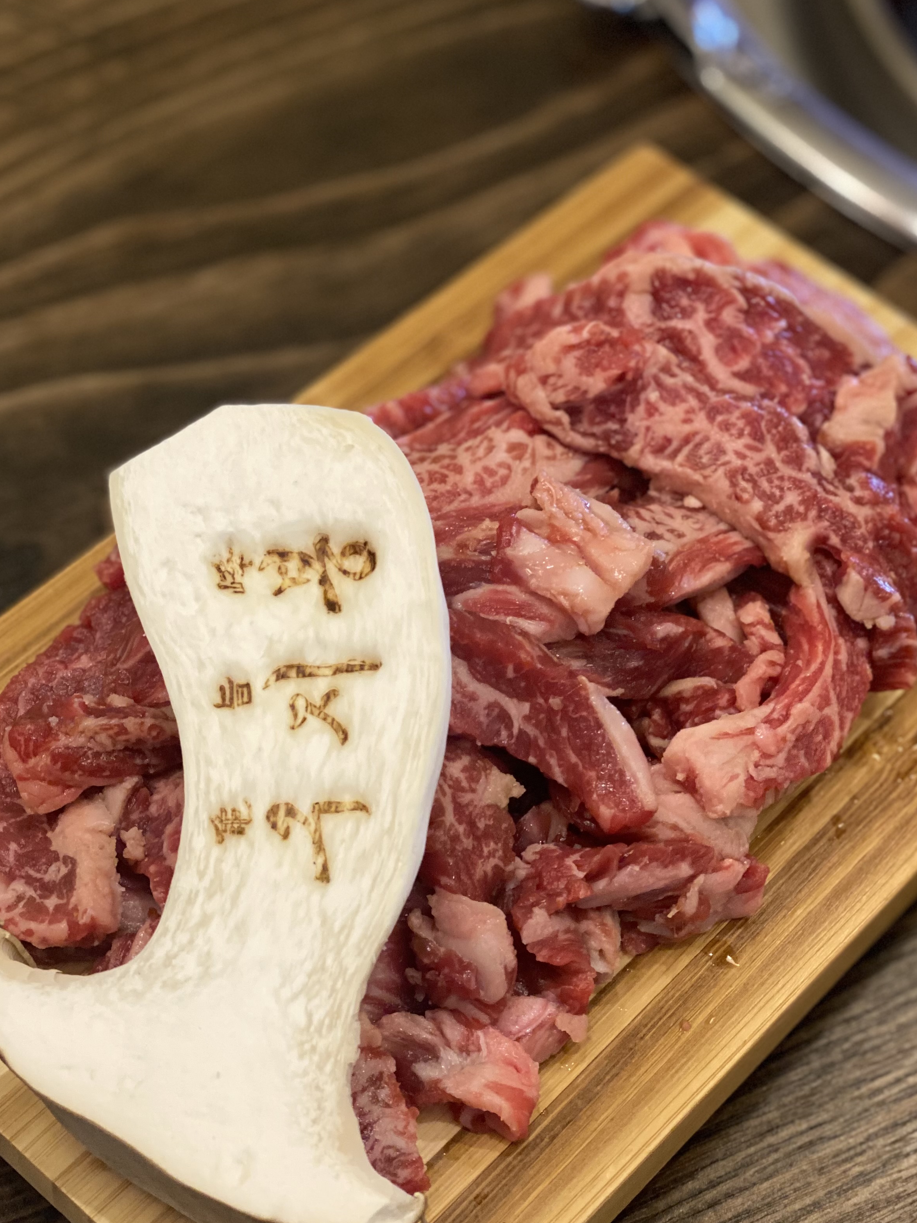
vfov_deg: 28.9
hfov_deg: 21.9
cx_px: 450
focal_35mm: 67
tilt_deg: -55.1
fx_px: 2366
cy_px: 743
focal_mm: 6
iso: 200
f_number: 2
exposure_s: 1/40
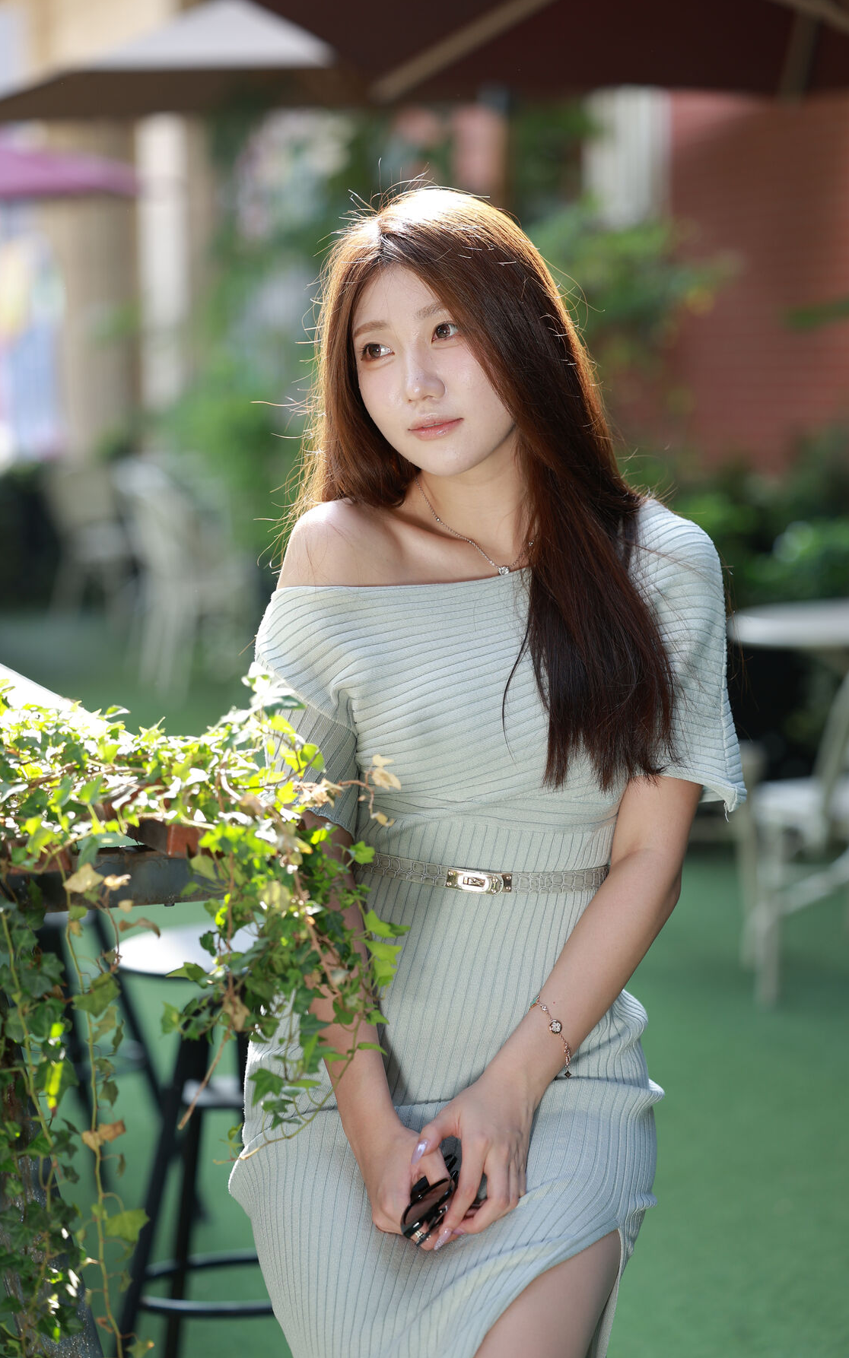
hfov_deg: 11.6
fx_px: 4184
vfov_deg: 18.4
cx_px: 443
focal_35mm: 113
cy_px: 675
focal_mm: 111
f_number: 2.8
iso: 125
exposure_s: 1/250
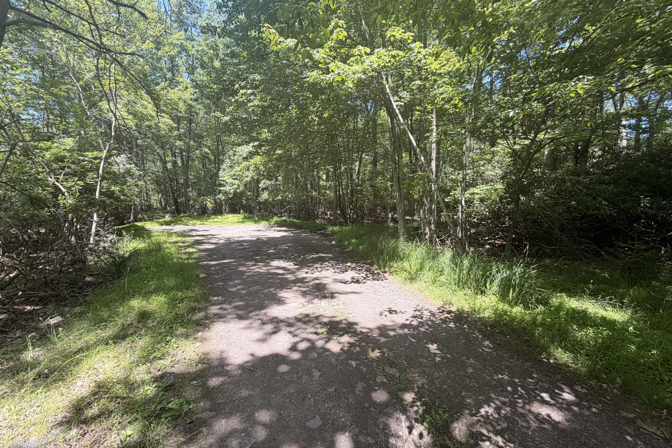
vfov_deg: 77.3
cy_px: 230
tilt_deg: -5.6
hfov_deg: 100.4
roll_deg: +0.1
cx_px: 326
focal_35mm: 15
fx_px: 280
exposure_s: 1/170
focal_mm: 2.22
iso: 40
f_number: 2.2
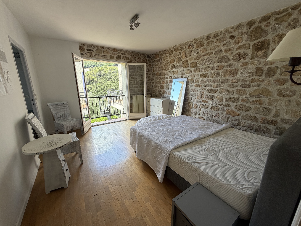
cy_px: 113
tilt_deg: -13.4
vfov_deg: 85.7
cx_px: 150
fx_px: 122
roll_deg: +0.0
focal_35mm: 14
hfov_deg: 102.1
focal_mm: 2.22
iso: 100
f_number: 2.2
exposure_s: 1/121
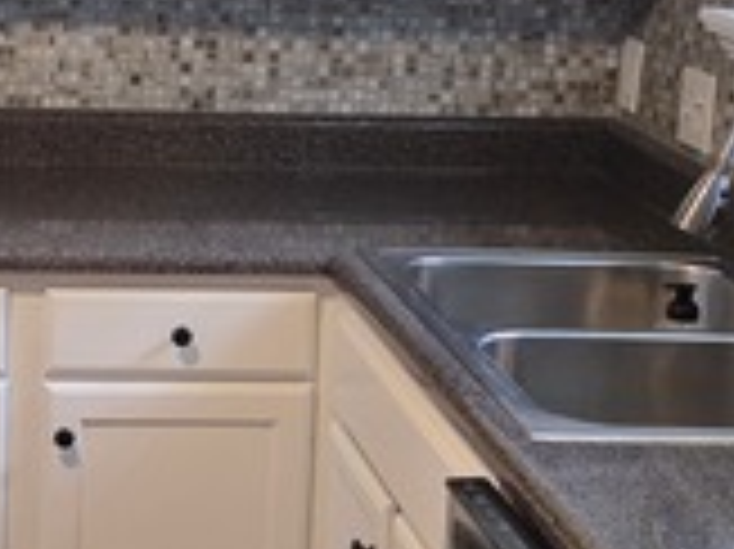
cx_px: 16
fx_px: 1992
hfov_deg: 20.3
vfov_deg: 15.6
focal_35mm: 94
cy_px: 122
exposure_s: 1/120
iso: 500
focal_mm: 6.3
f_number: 1.7
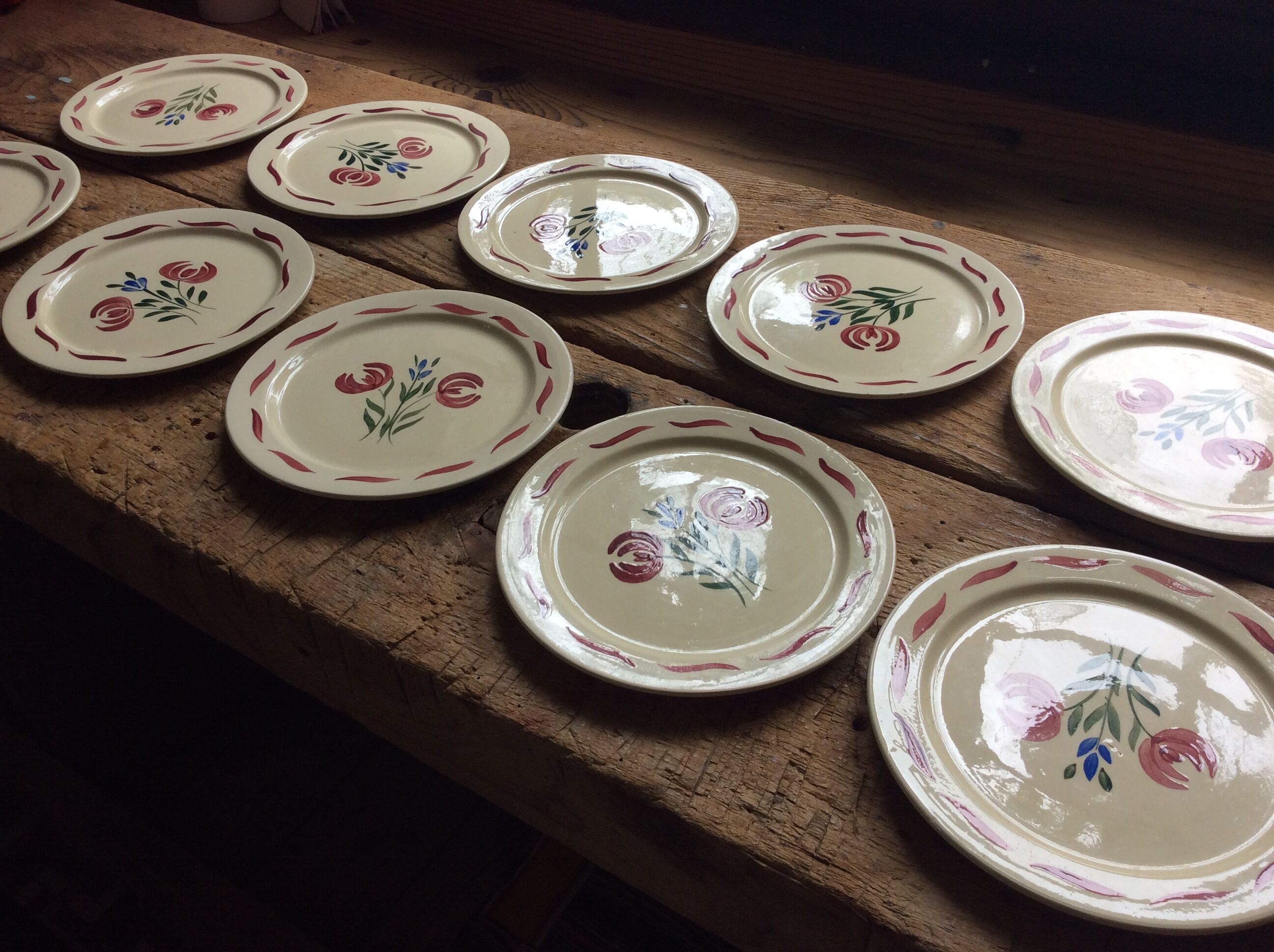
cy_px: 476
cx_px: 637
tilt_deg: -42.2
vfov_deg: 44.1
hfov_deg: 56.9
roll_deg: +3.9
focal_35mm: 32
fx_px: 1176
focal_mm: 3.3
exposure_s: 1/142
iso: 32
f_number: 2.4
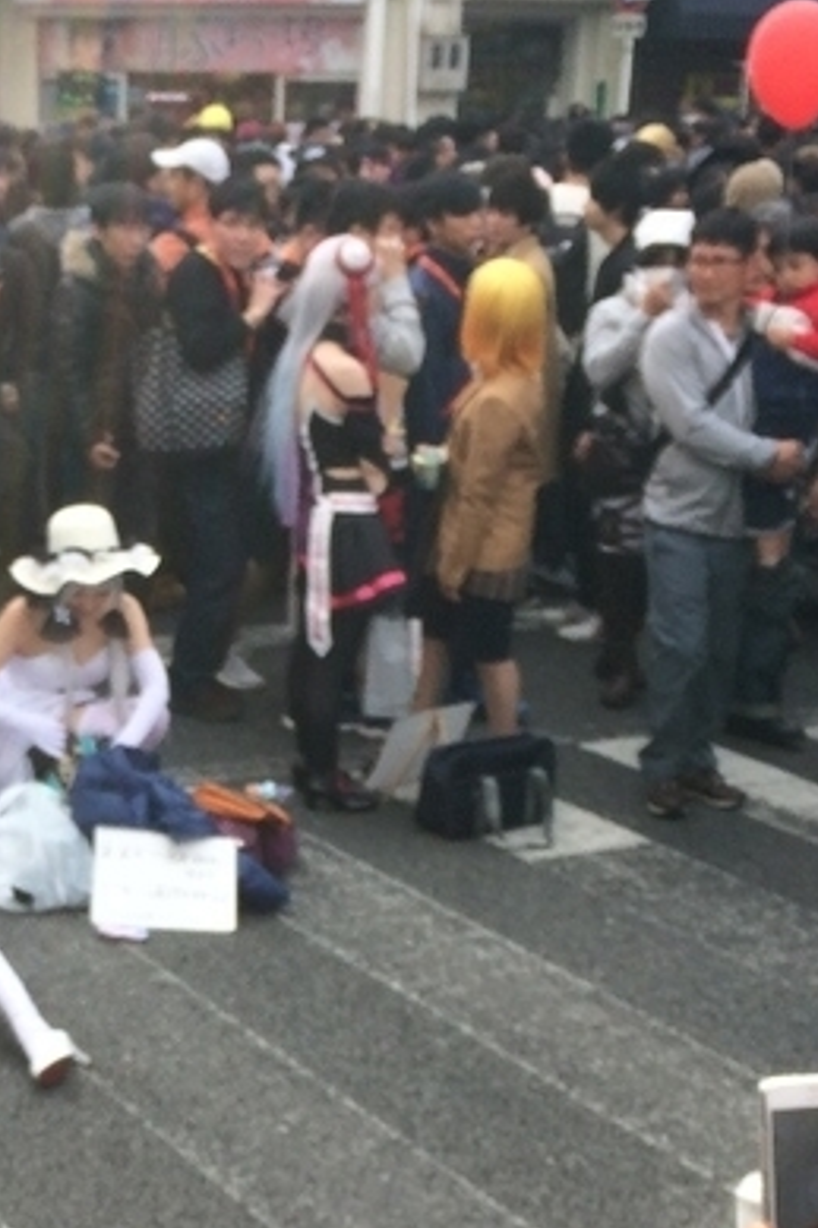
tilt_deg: -21.9
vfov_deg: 31.8
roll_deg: +0.8
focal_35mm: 62
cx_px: 47
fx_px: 2115
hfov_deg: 21.3
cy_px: 915
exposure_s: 1/720
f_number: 2.2
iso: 32
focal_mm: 4.15
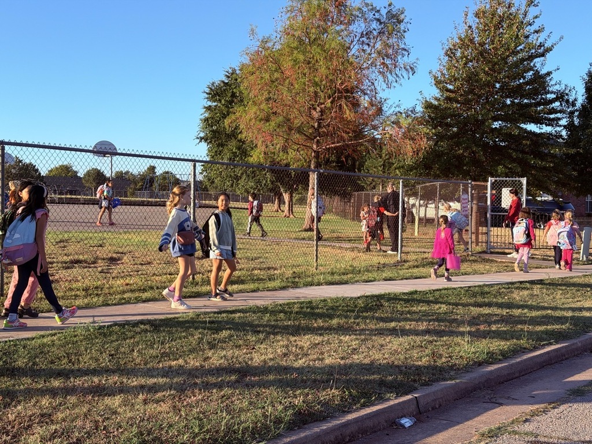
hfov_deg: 39.7
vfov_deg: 30.3
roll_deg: -0.6
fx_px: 821
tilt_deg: -1.0
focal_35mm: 48
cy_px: 222
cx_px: 296
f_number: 1.78
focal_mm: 6.76
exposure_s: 1/1931
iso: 64
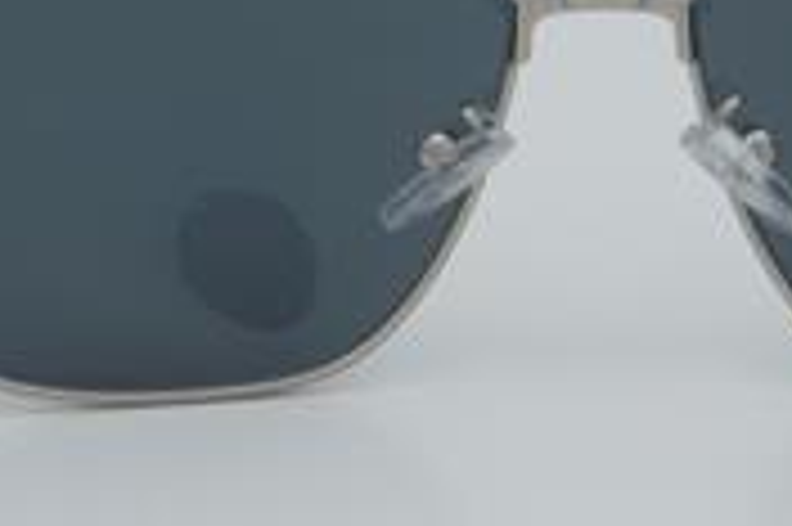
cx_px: 603
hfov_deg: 11.0
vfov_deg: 7.3
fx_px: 4113
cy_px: 117
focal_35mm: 187
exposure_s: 1/4
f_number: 32
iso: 100
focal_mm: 55
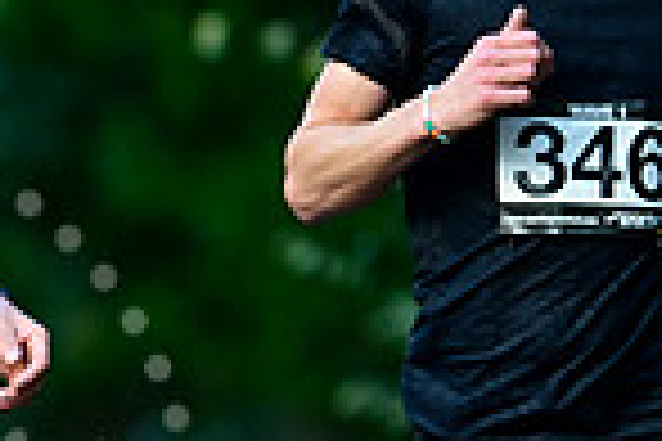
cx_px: -225
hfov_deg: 0.9
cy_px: 529
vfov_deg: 0.6
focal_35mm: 2215
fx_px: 40728
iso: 800
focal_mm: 560
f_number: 4
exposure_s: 1/320
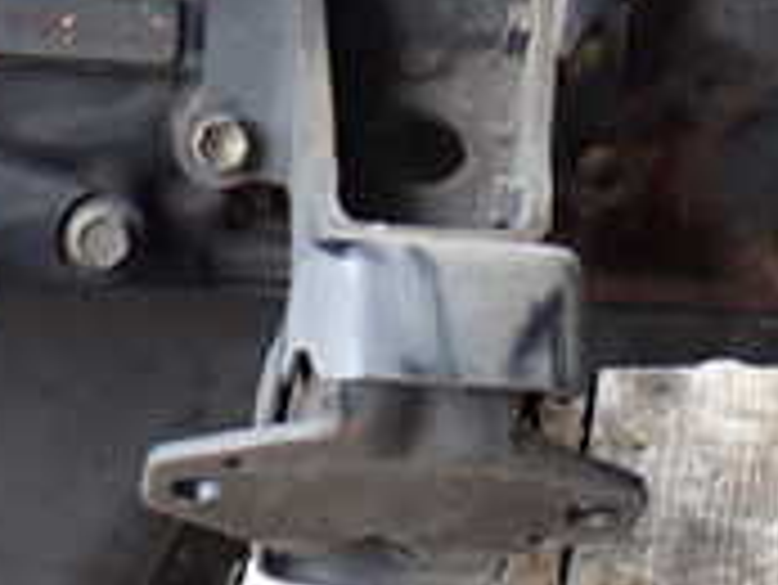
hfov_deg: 13.9
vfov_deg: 10.1
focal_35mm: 142
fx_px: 3194
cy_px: -306
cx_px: 346
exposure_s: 1/40
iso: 320
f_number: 2.8
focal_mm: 7.31
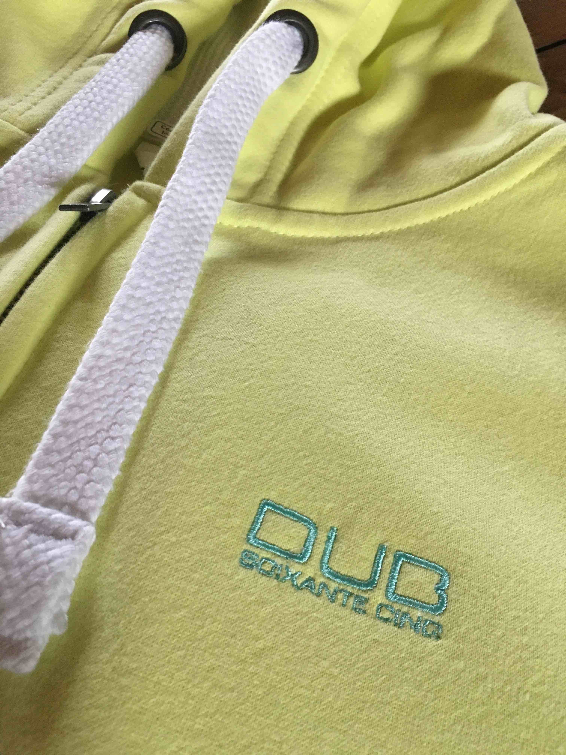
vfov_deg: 61.7
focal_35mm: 29
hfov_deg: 48.2
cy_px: 378
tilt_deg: -56.9
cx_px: 283
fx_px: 632
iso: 200
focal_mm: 4.15
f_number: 2.2
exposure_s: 1/33
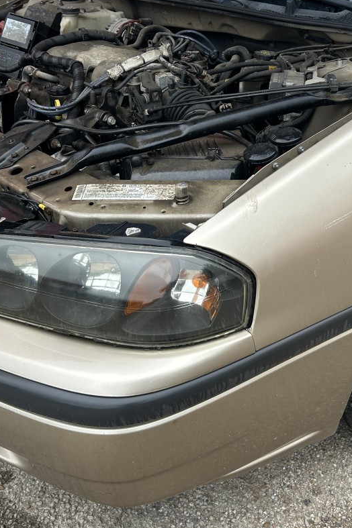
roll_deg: +3.0
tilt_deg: -31.3
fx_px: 646
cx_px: 197
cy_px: 243
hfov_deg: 30.5
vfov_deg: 44.5
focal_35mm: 44
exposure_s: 1/121
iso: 40
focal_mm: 5.7
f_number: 1.5
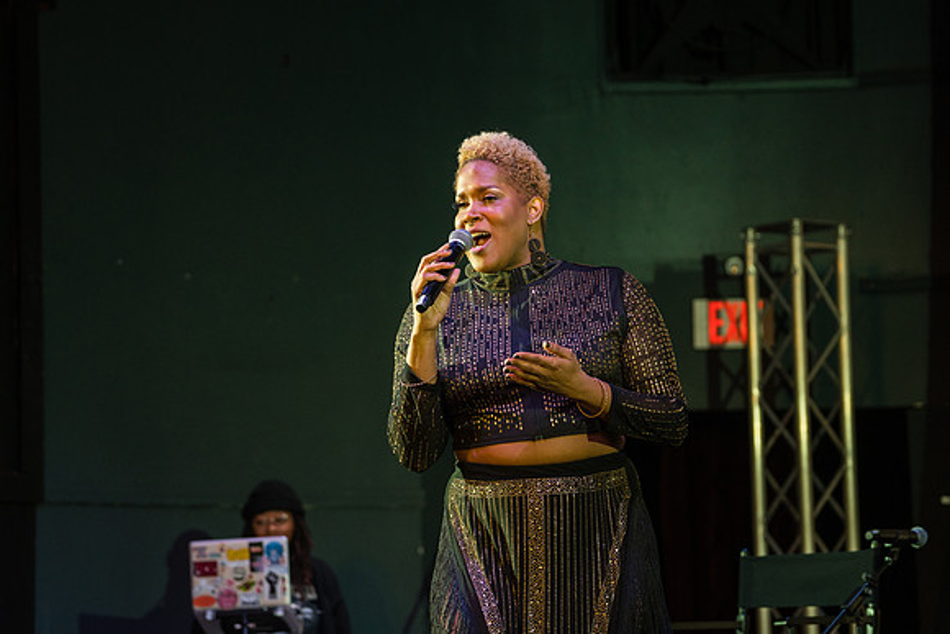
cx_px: 475
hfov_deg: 15.2
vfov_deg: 10.2
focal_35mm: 135
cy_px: 317
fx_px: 3563
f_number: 4
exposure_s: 1/250
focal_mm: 135
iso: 2000
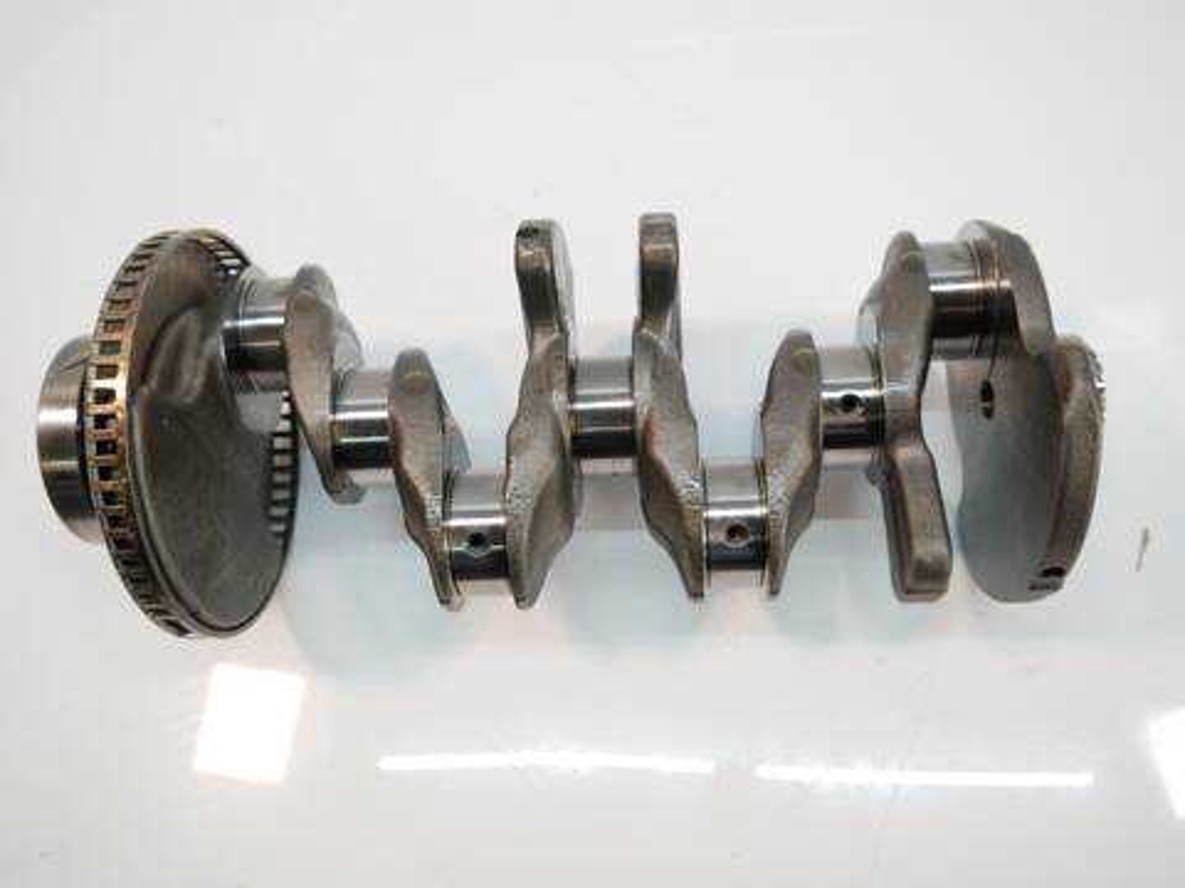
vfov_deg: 46.8
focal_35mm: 30
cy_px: 444
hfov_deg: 60.0
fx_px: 1027
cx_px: 592
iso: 250
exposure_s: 1/60
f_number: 3.6
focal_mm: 15
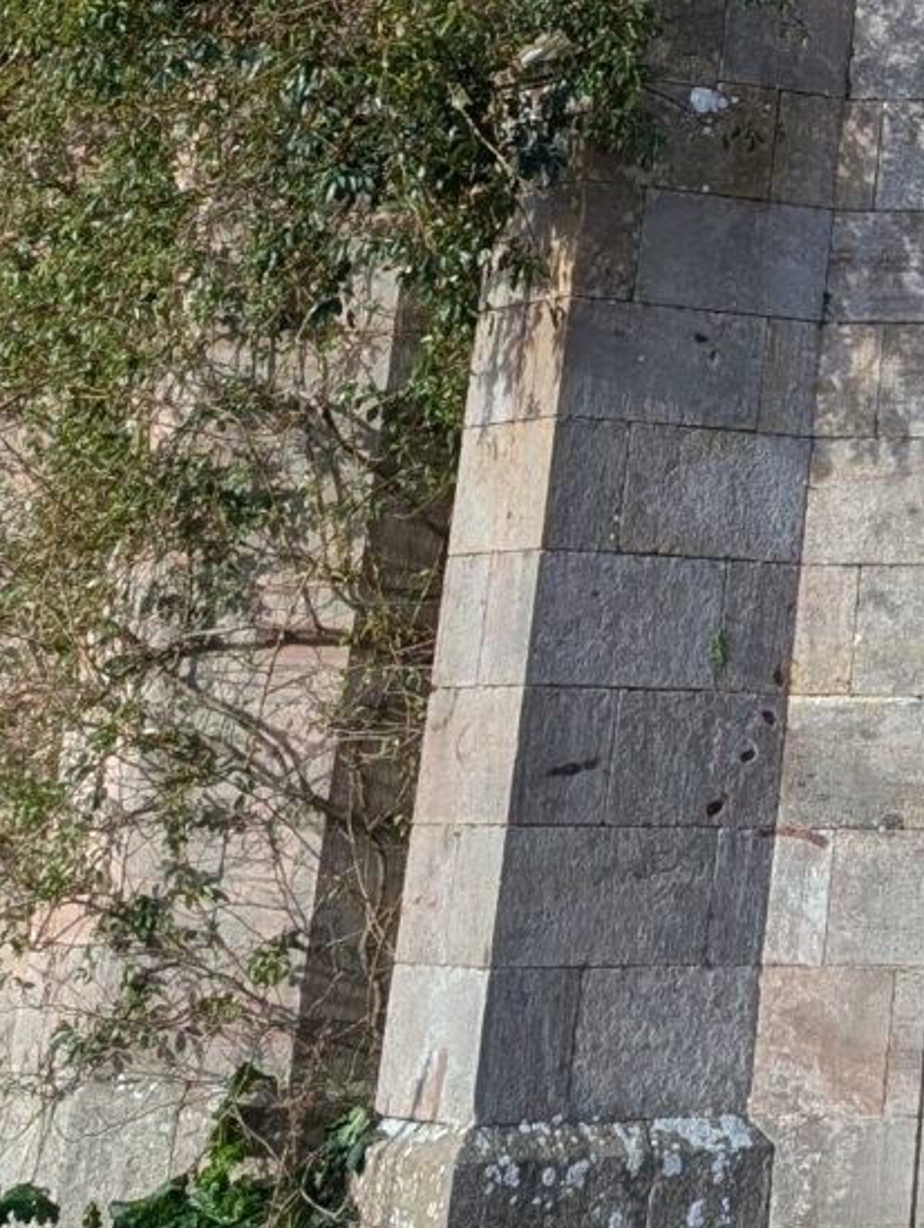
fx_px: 3978
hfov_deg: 12.1
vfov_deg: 15.3
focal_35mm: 112
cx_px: 1712
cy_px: -948
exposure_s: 1/439
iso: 20
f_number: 1.68
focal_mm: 6.9
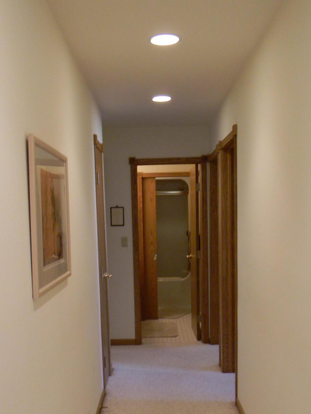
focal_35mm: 44
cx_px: 152
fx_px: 527
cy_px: 275
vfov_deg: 42.4
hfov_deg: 32.9
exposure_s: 1/30
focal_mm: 5
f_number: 3.5
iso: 228
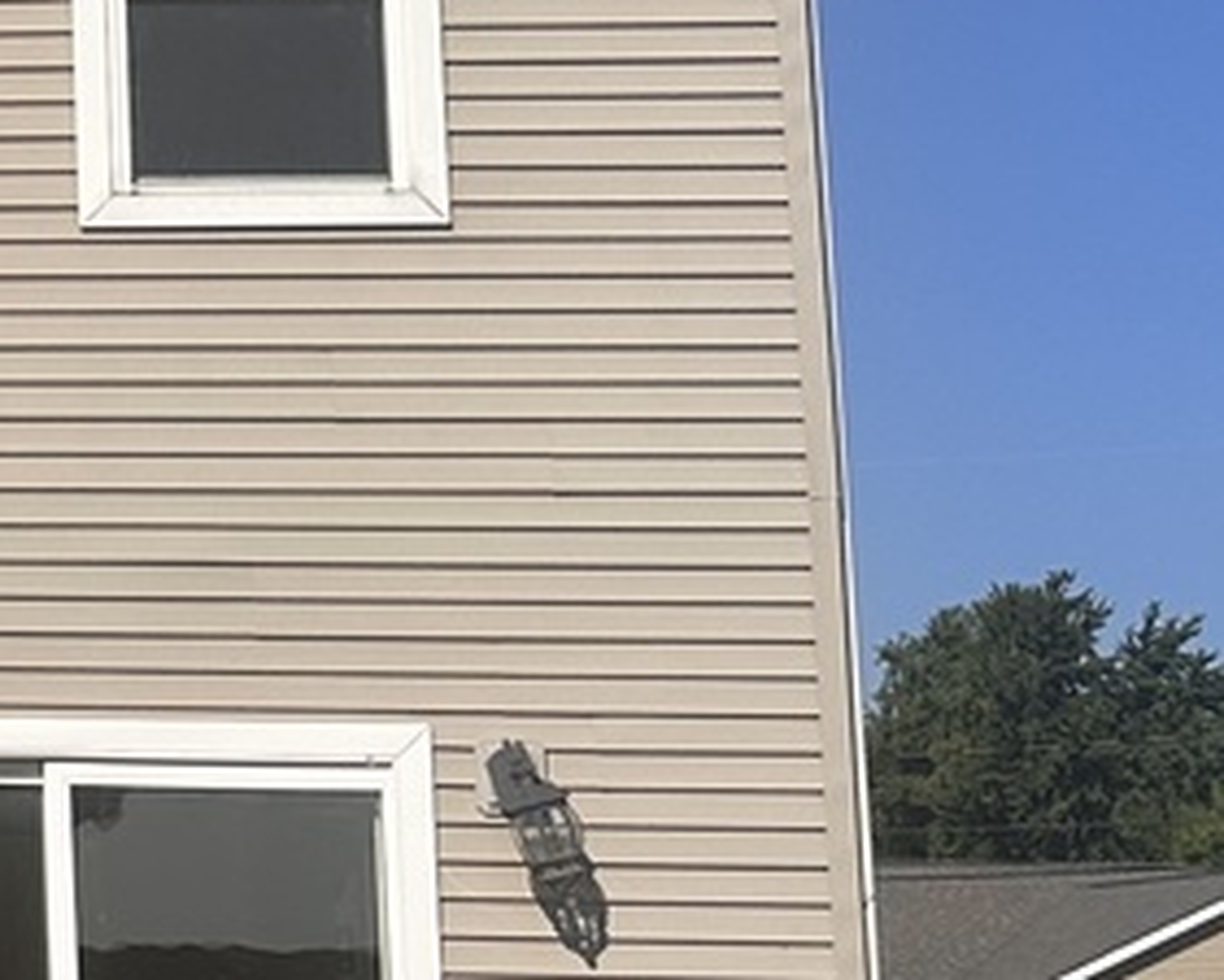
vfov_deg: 12.8
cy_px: 335
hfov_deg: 13.5
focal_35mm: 120
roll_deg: -1.1
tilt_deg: +12.2
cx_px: -1302
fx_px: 4349
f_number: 1.78
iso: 80
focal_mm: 6.86
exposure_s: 1/8929
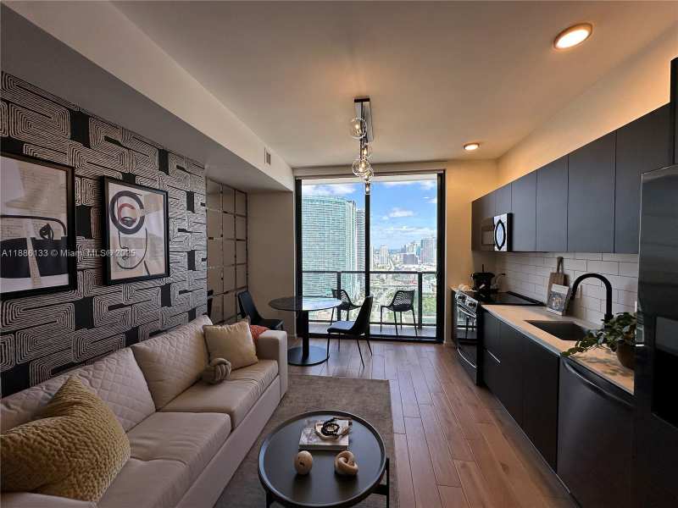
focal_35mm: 14
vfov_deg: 85.7
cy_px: 254
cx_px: 339
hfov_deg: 102.1
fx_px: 274
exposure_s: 1/122
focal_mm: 2.22
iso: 40
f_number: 2.2
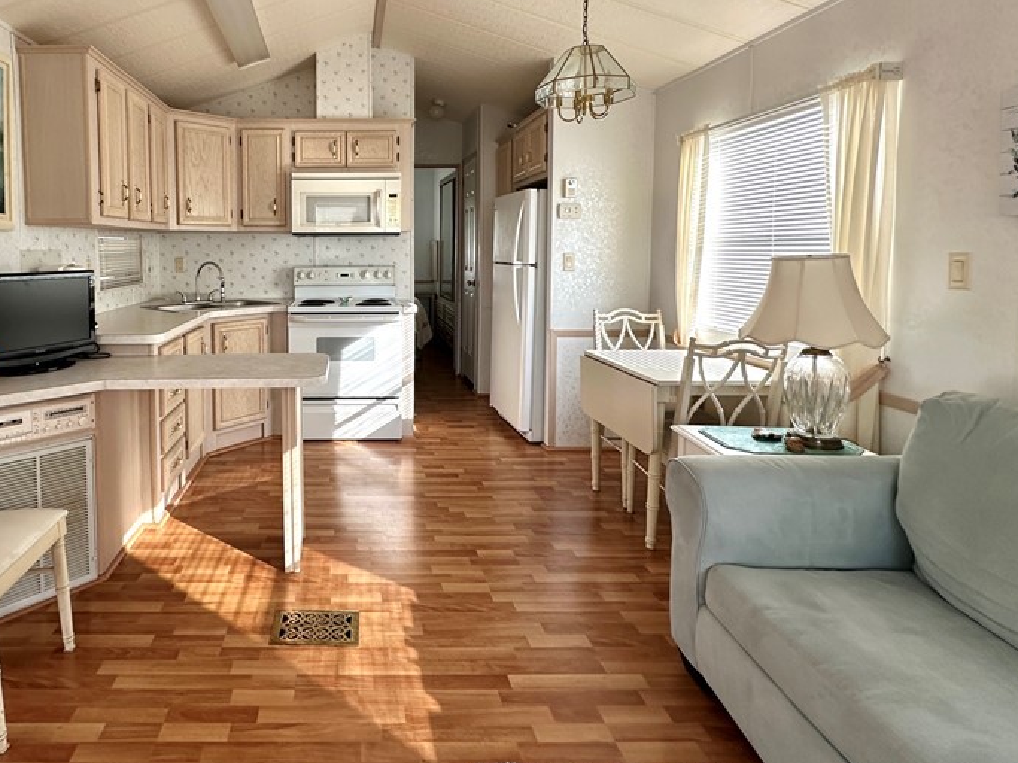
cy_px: 285
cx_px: 343
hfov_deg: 76.6
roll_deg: +0.9
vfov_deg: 62.5
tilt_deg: -2.7
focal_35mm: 21
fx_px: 617
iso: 125
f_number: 2.2
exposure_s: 1/99
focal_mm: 2.22
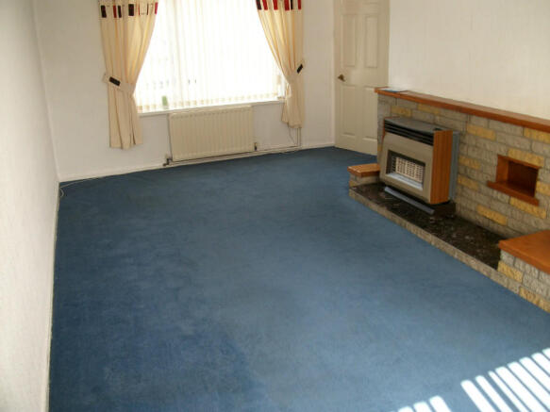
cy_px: 206
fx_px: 492
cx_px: 275
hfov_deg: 58.4
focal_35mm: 31
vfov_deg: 45.4
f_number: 2.9
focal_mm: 5.7
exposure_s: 1/46.4
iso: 80
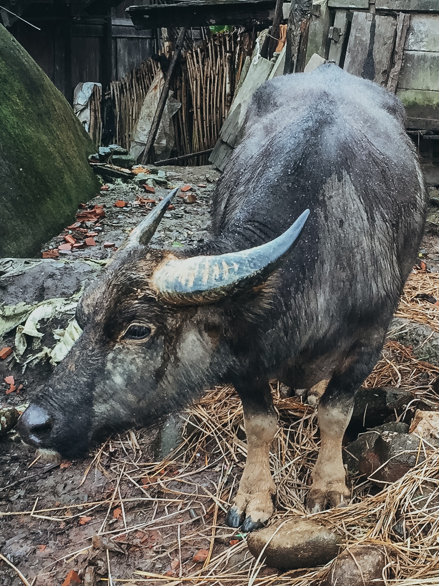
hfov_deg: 36.0
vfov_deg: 46.8
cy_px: 293
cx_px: 220
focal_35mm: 40
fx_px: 676
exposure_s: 1/50
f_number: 2.2
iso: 50
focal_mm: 4.15
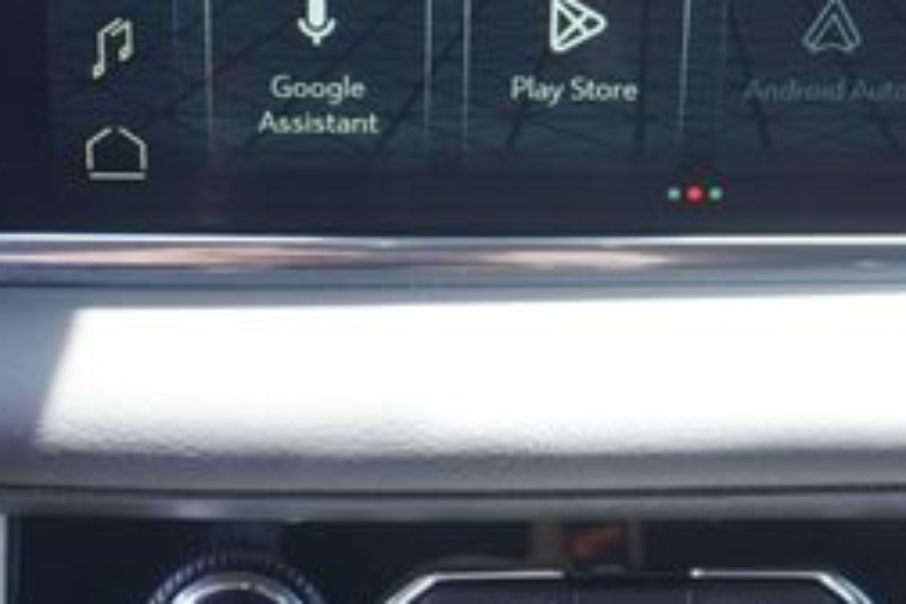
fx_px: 1535
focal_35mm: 61
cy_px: -47
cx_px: 439
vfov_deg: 21.2
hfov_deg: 32.9
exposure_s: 1/60
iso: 320
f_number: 4
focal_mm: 16
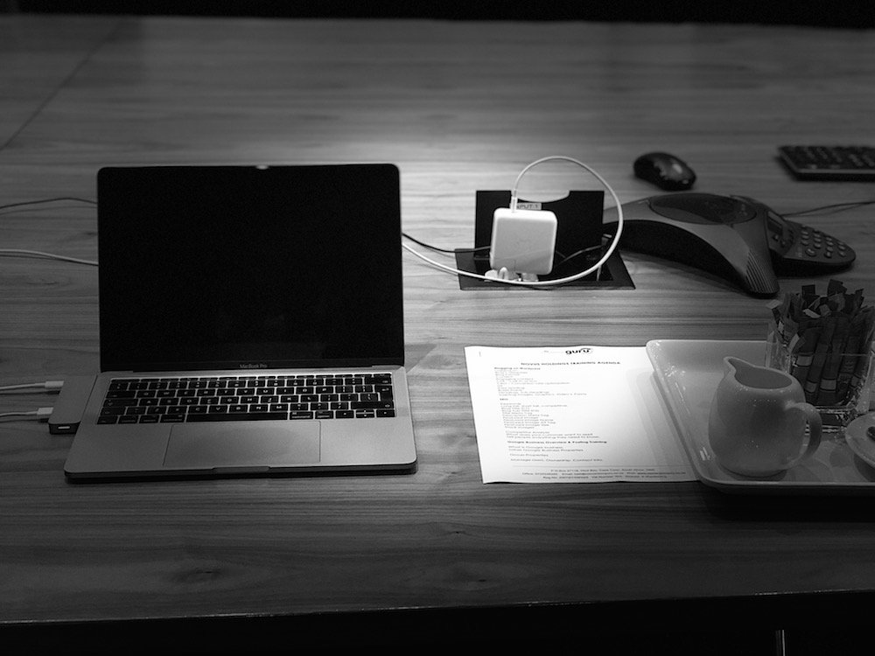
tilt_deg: -23.1
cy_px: 328
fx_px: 1441
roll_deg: +0.6
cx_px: 438
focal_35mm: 57
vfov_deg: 25.7
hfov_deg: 33.8
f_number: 2.8
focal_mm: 6.6
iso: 160
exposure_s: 1/30
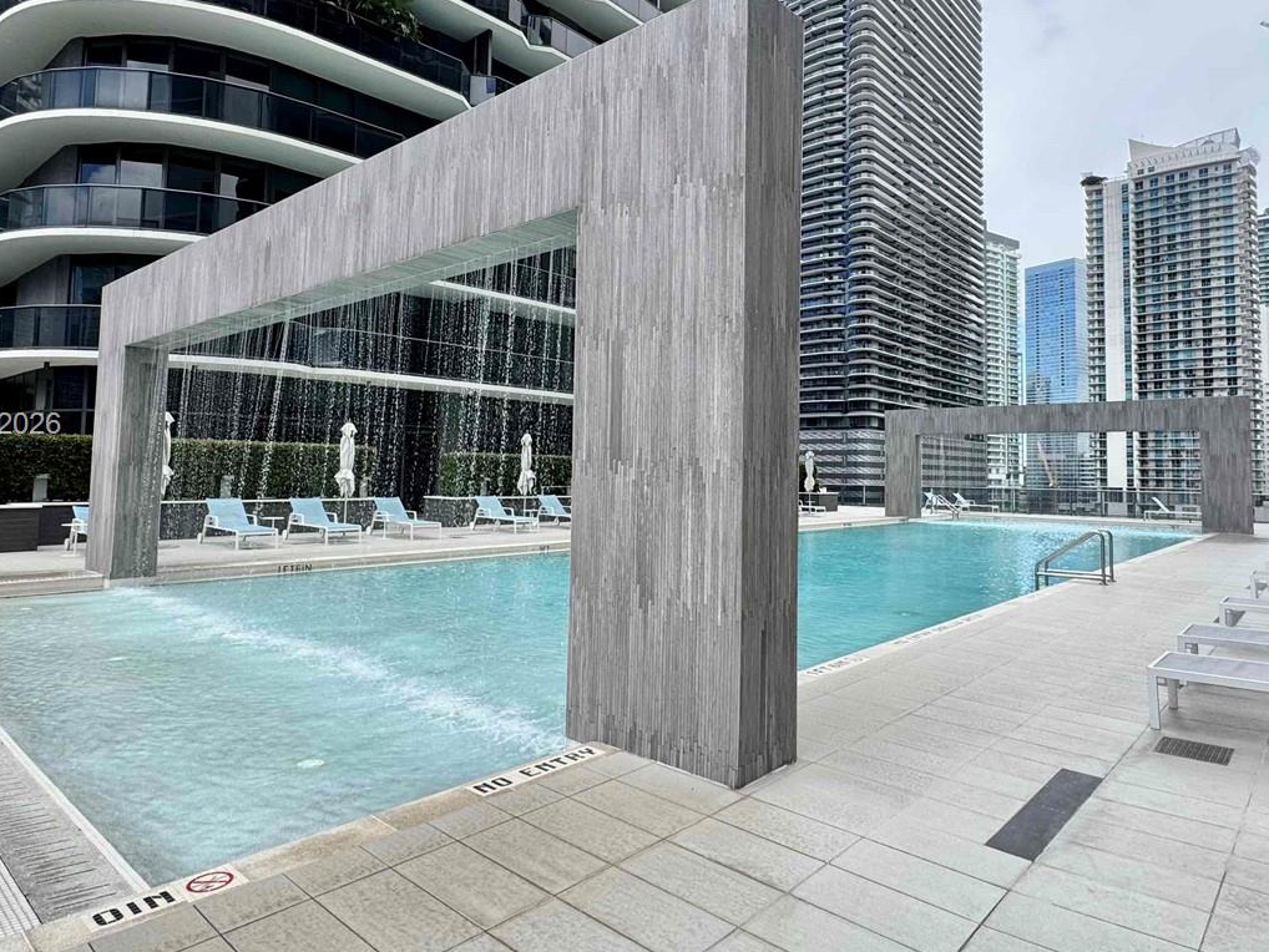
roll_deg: -0.3
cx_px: 671
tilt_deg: +4.1
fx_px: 807
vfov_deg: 61.0
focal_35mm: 22
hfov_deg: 76.3
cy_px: 426
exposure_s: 1/495
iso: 40
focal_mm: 2.22
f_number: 2.2
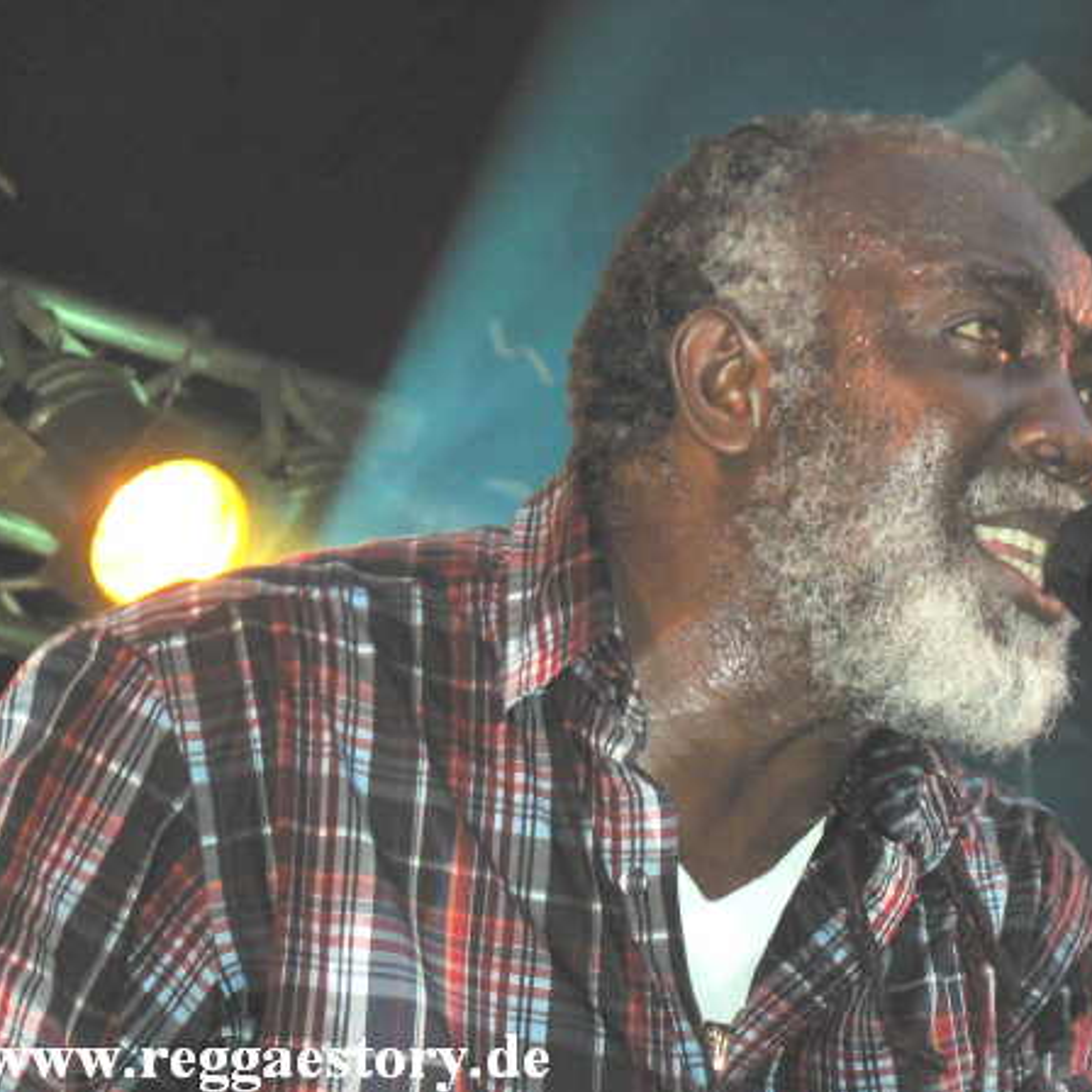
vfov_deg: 10.1
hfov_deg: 10.1
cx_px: 680
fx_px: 6174
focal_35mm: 173
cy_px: 546
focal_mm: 25.1
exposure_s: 1/60
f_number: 3.3
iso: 400
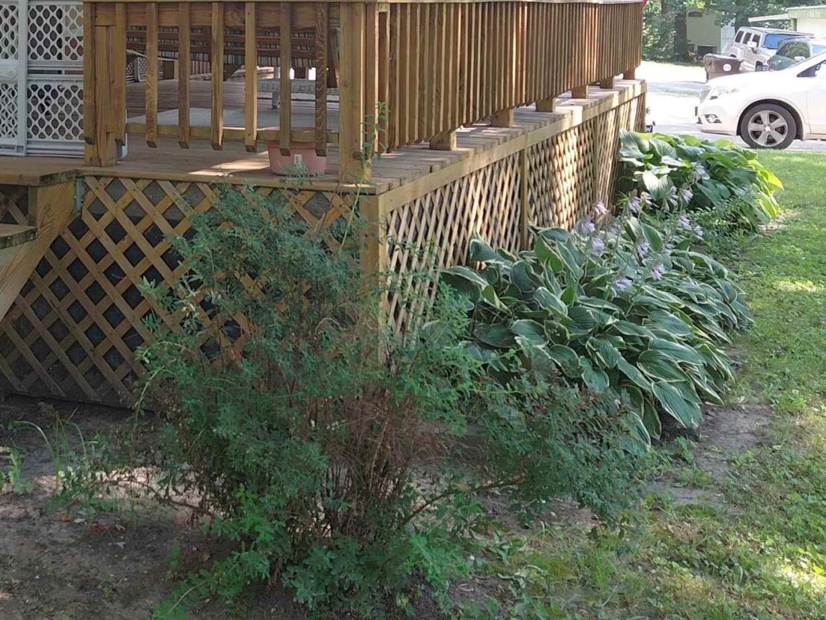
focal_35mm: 58
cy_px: 15
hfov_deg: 31.9
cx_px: 106
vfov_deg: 24.2
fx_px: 1384
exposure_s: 1/189
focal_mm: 4.69
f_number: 1.8
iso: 50
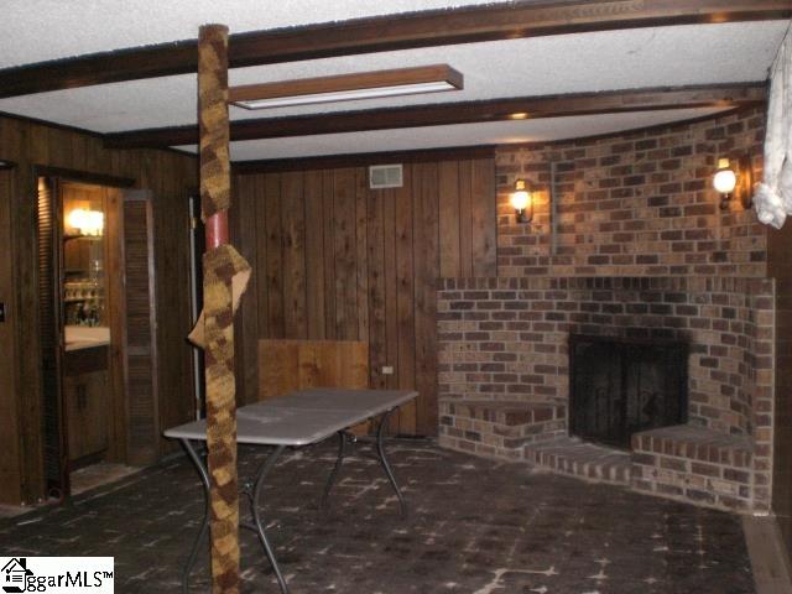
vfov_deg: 37.7
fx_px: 869
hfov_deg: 49.0
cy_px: 297
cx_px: 396
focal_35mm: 38
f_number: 3.1
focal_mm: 6.3
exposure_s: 1/60
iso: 200
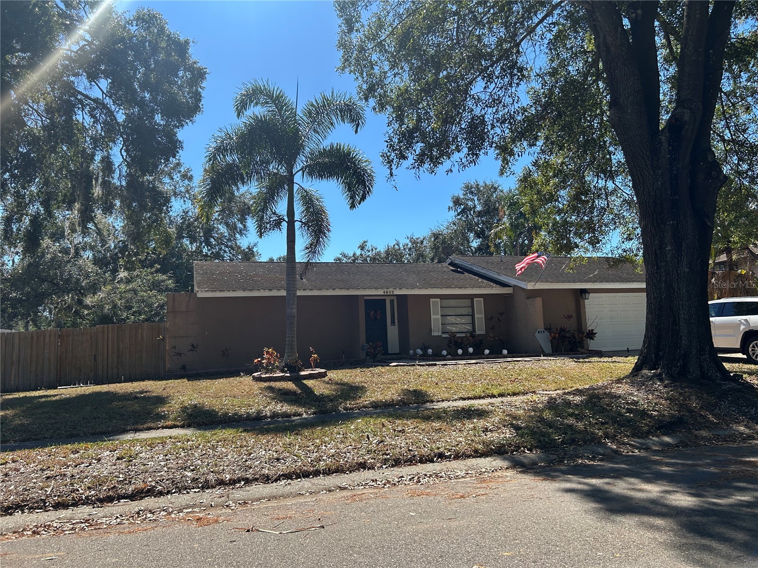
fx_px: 569
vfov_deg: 53.1
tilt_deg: +6.0
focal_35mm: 26
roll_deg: +2.5
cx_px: 379
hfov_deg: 67.3
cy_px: 284
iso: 50
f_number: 1.5
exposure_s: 1/2762
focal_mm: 5.7
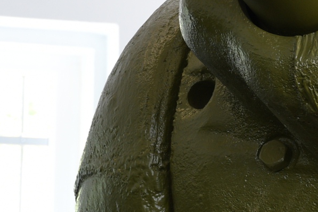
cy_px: 105
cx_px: 635
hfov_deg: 8.5
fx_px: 2023
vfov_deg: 6.0
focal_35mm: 229
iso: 250
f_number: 3.3
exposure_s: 1/40
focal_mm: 38
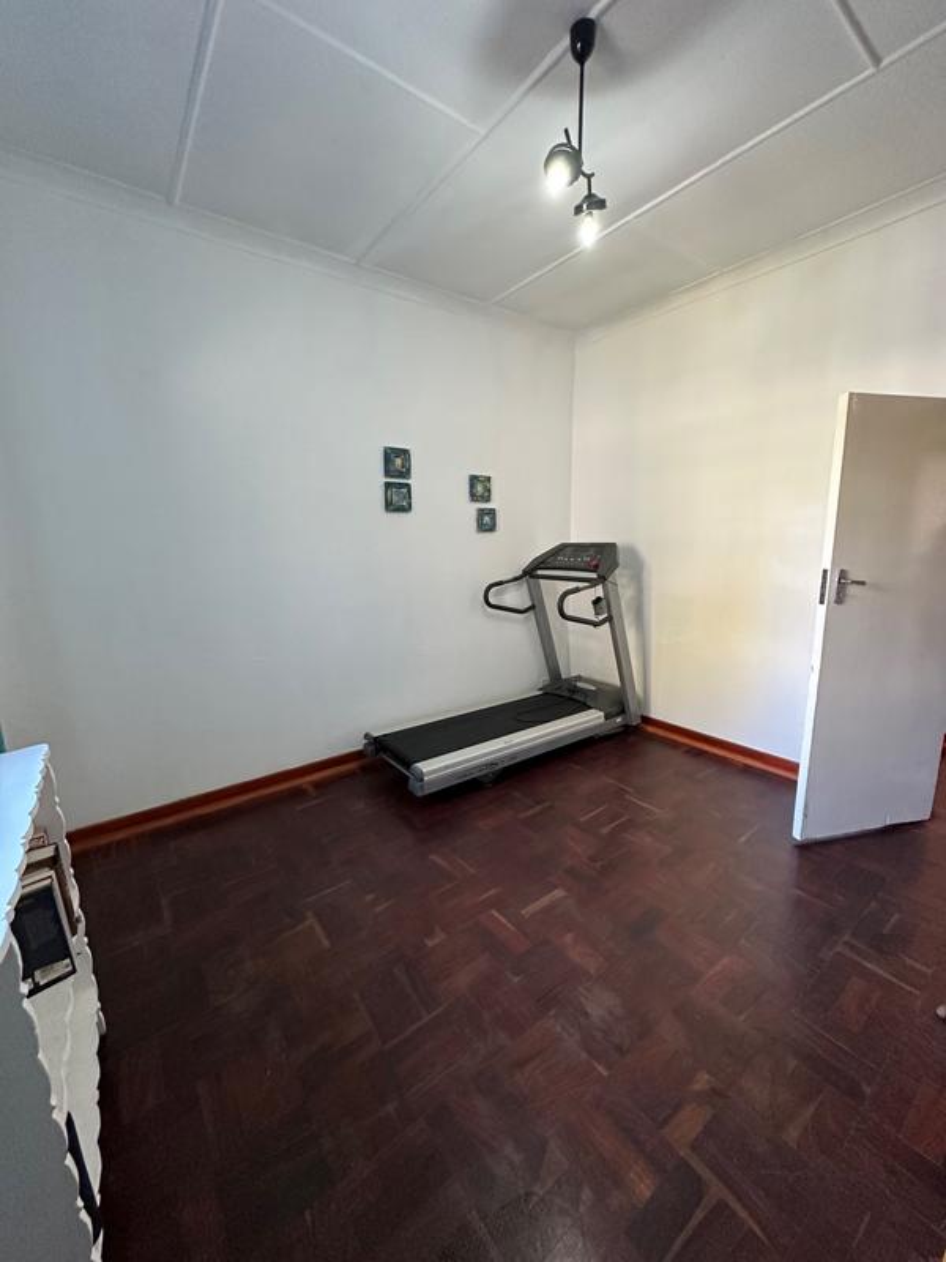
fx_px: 510
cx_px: 473
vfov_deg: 102.1
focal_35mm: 14
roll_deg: -1.7
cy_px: 631
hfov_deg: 85.7
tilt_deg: -9.8
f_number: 2.2
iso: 320
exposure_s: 1/50
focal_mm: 2.22
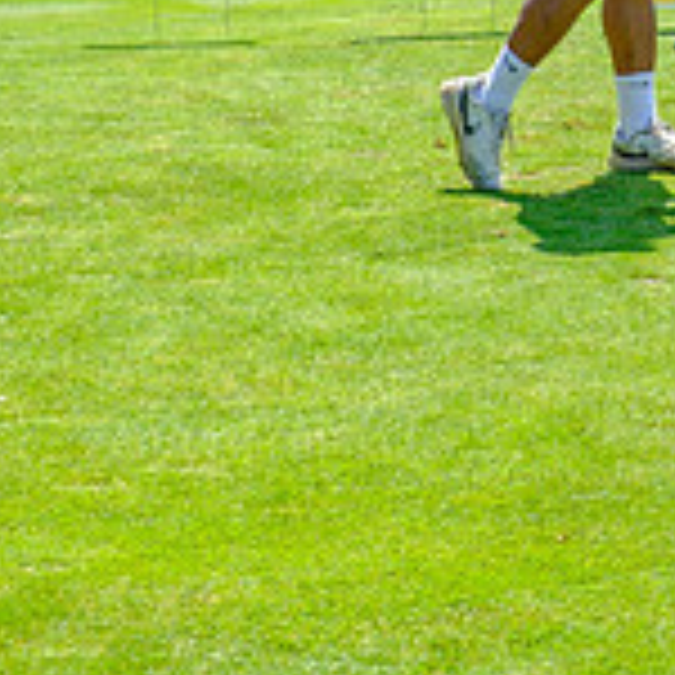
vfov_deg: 11.9
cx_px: 594
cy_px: -184
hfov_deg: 12.1
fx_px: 3155
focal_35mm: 143
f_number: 5
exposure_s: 1/250
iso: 200
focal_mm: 37.4
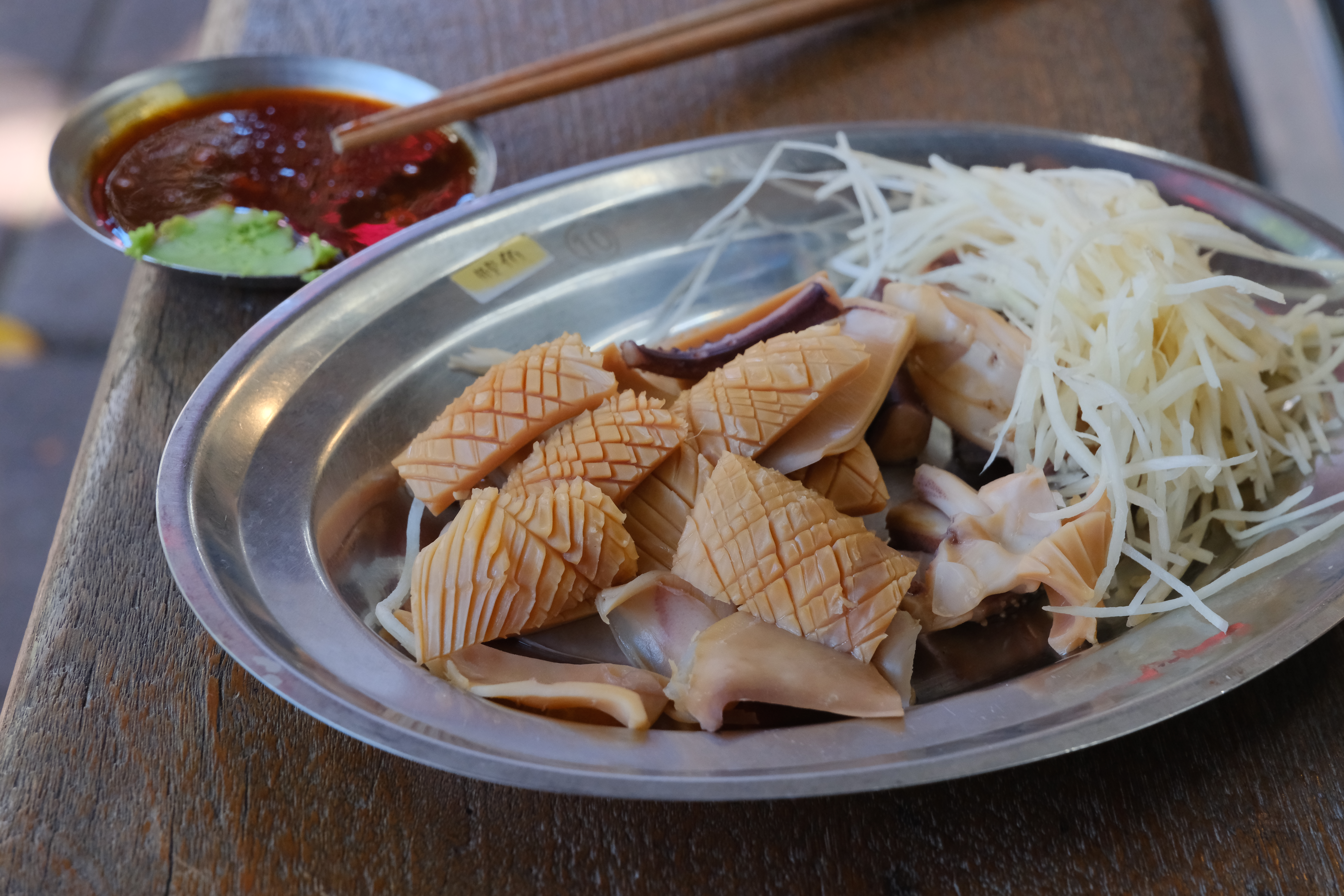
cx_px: 672
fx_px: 2800
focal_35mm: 75
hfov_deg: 27.0
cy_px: 448
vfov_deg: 18.2
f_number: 6.4
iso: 2000
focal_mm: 50
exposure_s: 1/100
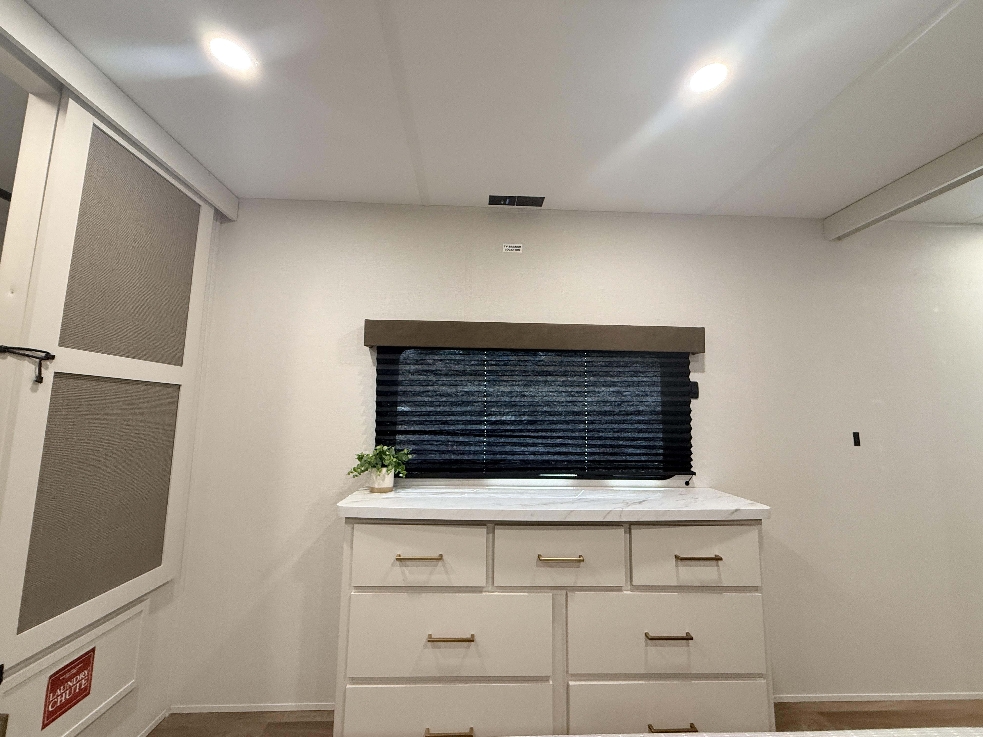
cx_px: 492
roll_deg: -1.0
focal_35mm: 14
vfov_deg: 85.7
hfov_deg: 102.1
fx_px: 398
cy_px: 368
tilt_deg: +7.5
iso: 320
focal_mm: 2.22
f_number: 2.2
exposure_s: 1/61
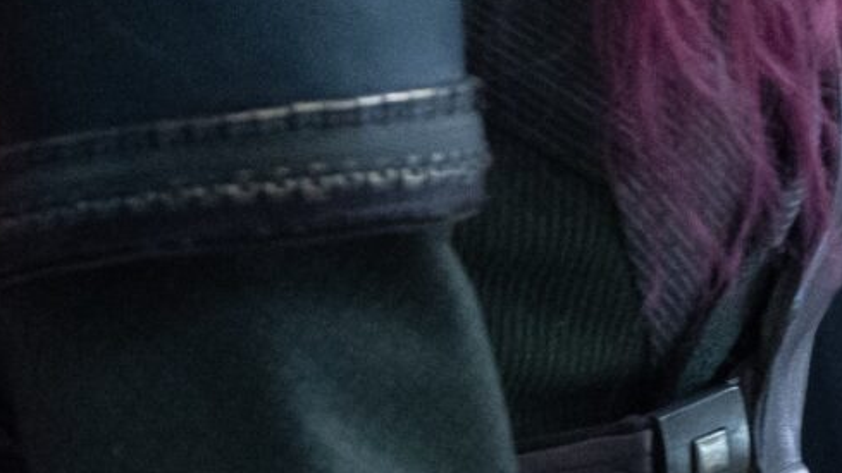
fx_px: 22883
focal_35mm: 1025
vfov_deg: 1.2
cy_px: -783
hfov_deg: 2.1
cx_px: 739
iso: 8000
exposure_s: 1/125
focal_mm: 187
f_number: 2.8
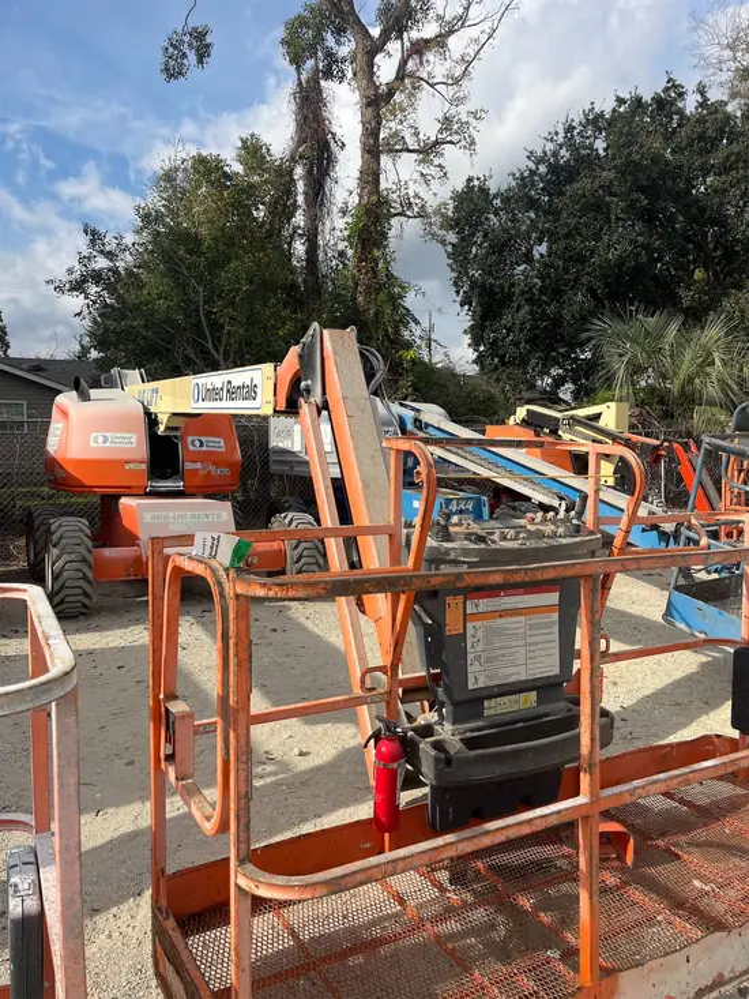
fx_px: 750
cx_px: 374
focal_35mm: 26
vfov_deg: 67.3
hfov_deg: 53.1
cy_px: 500
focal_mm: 5.1
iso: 50
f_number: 1.6
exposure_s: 1/3413
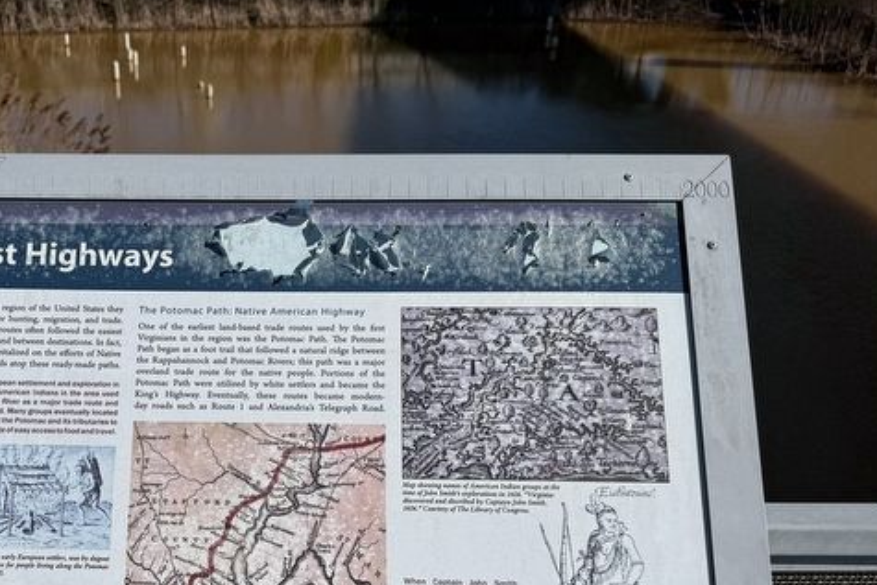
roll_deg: +0.5
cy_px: 507
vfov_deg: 30.7
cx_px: 222
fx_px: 1023
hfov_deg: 44.9
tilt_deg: -29.2
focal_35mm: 42
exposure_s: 1/11905
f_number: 1.78
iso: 80
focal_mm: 6.76
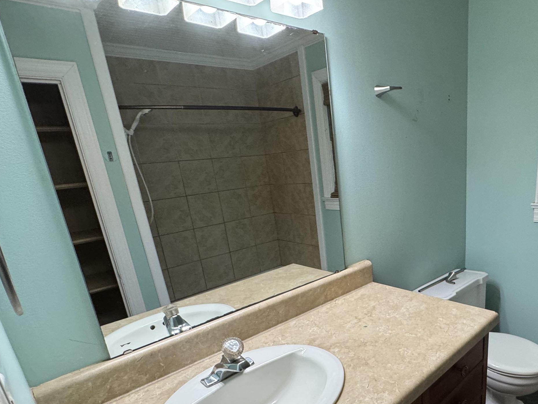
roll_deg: +4.5
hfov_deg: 71.9
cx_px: 355
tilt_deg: -17.9
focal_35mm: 23
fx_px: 357
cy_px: 270
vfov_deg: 57.6
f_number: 2.2
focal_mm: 2.22
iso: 250
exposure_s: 1/120
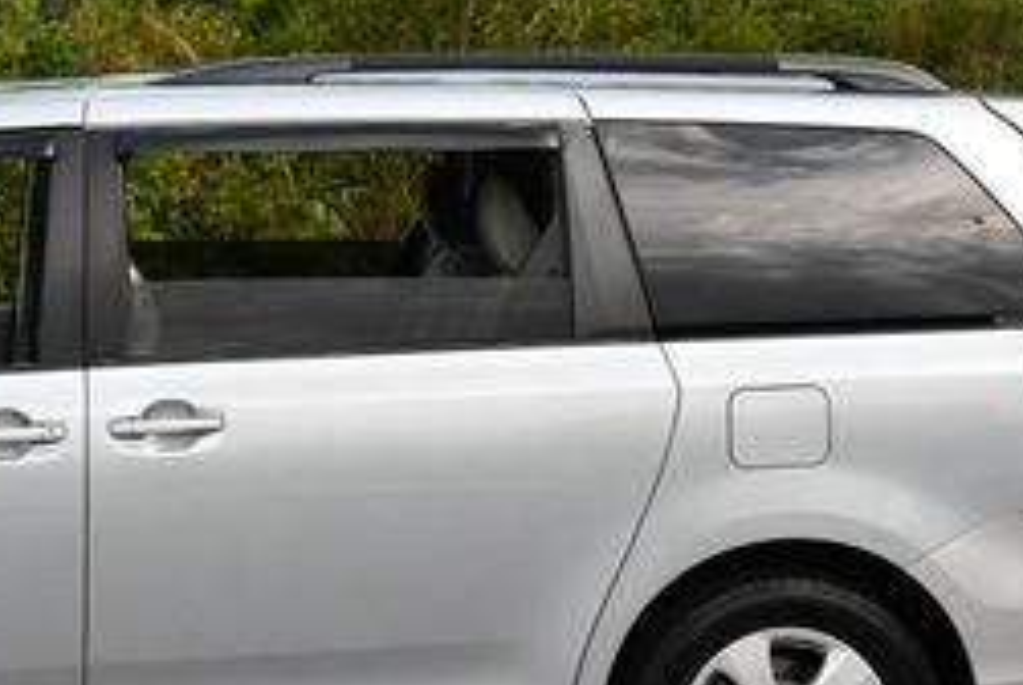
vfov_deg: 12.2
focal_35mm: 112
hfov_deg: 17.9
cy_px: 200
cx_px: 73
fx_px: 3186
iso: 200
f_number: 7.1
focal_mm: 22
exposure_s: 1/250
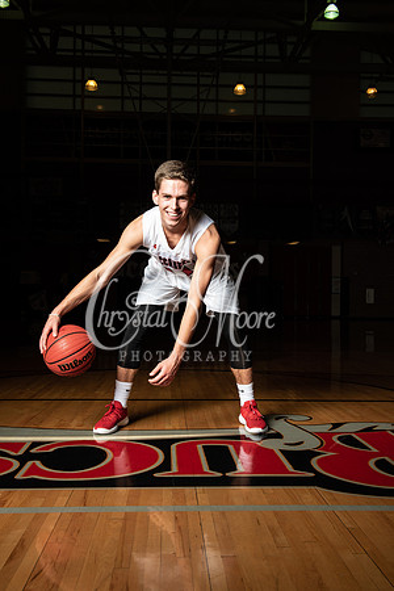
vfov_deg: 53.1
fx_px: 591
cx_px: 197
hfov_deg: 36.9
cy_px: 296
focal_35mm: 36
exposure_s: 1/200
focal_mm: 36
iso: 320
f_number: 14
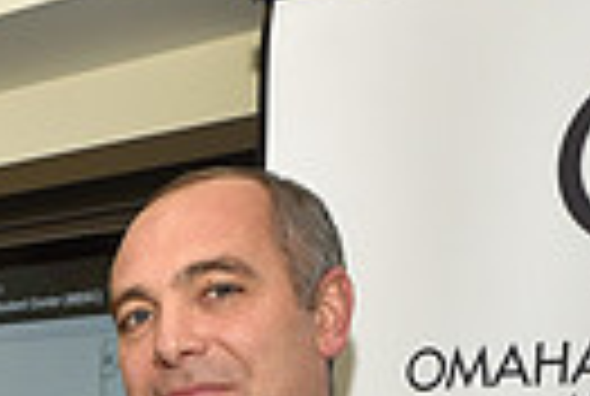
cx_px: -414
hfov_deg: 14.4
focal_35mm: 128
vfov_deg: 9.9
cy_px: 844
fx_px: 2103
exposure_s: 1/60
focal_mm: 29
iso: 200
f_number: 5
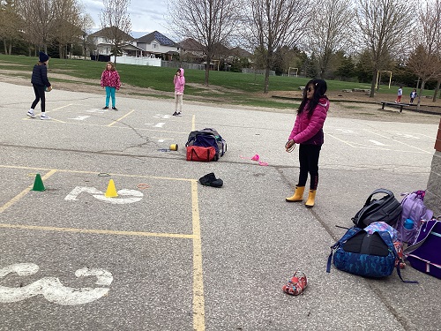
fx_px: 395
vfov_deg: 45.4
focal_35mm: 31
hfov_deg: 58.4
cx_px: 220
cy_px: 166
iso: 25
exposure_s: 1/1101
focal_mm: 3.3
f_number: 2.4
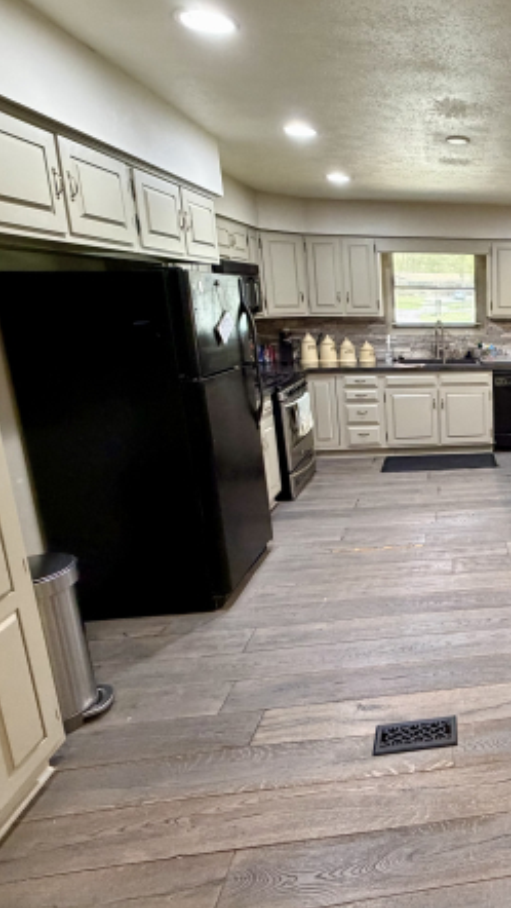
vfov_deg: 78.5
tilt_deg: -11.9
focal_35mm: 23
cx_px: 537
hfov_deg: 41.5
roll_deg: +0.3
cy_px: 419
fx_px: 553
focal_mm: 2.22
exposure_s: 1/60
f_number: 2.2
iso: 500
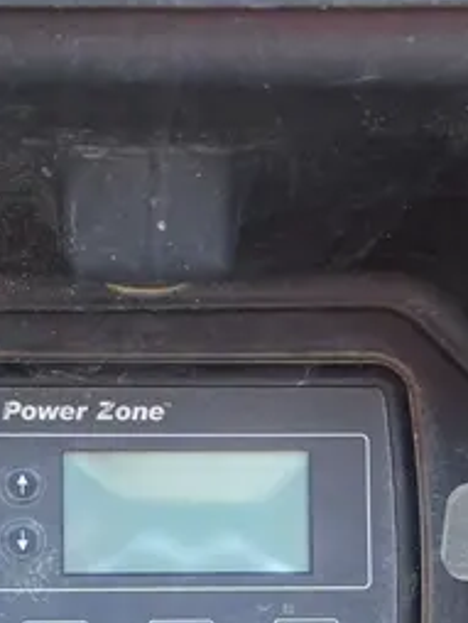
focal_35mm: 75
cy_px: 551
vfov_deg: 25.2
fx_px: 1350
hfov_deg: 19.7
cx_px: 194
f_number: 1.6
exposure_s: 1/119
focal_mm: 4.2
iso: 125
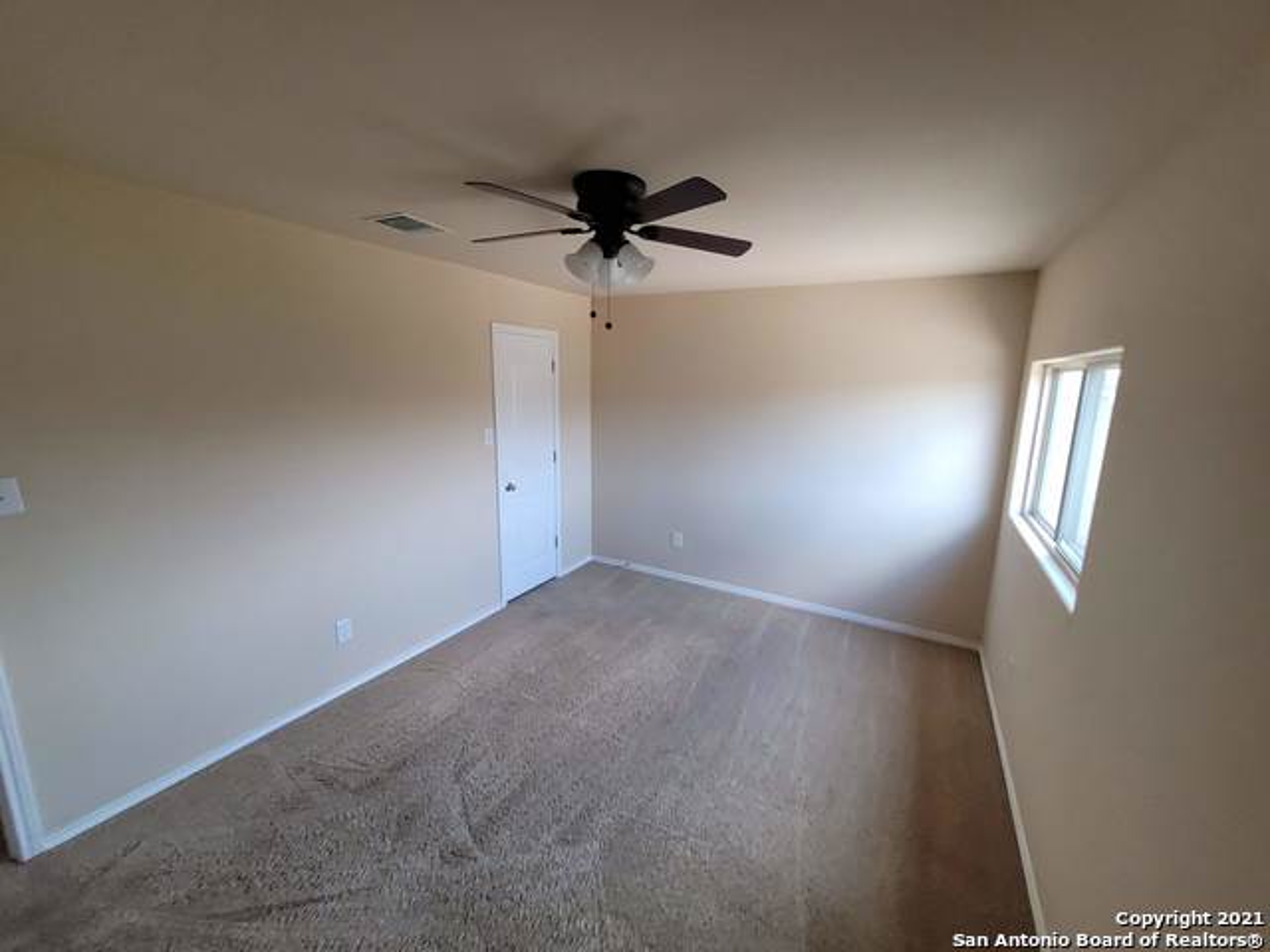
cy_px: 476
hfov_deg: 106.2
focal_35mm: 13
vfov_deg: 89.9
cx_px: 635
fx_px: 477
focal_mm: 1.74
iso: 160
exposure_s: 1/59
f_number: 2.2
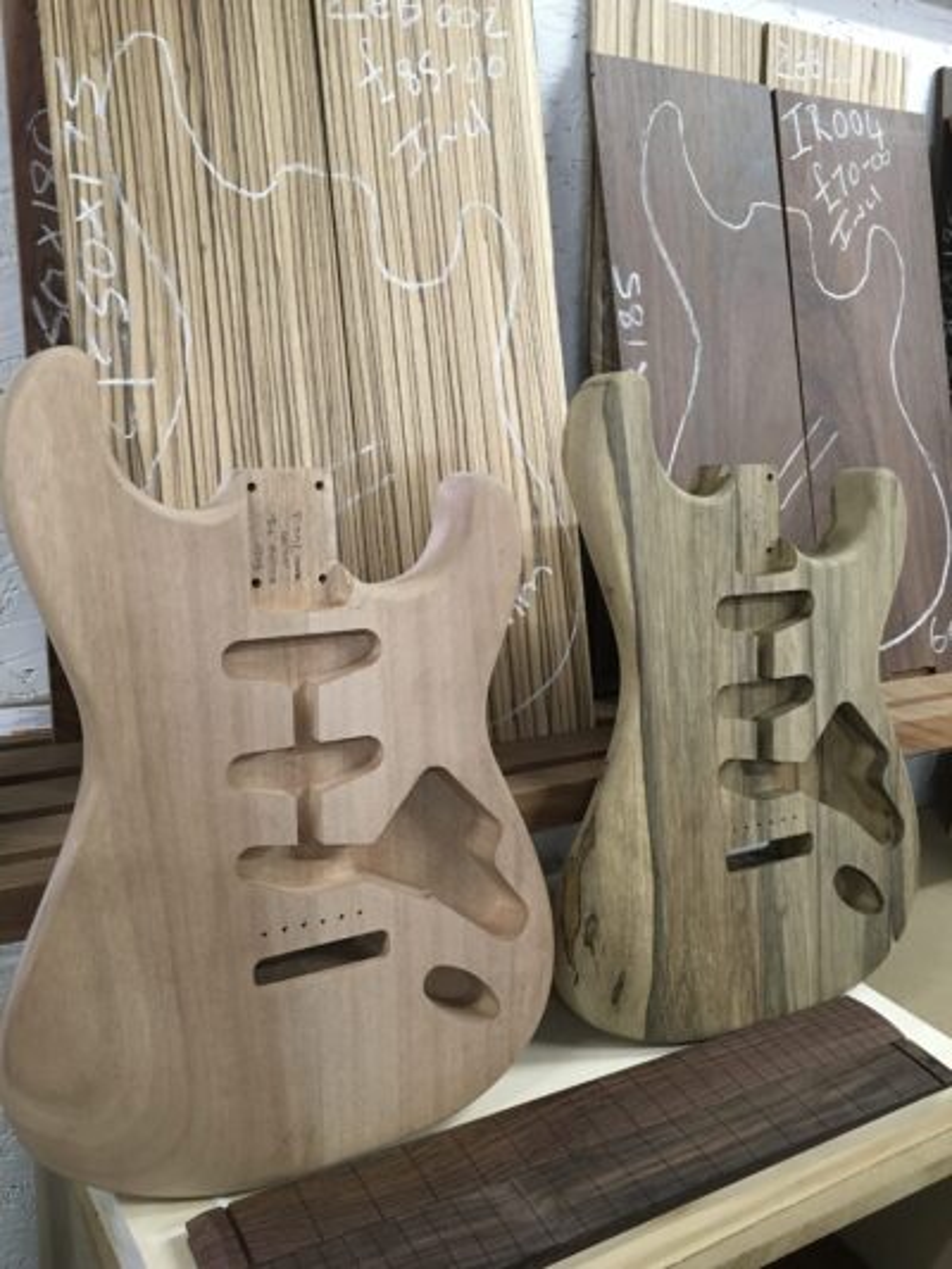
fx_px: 1063
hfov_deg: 48.2
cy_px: 634
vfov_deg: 61.6
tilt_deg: -16.6
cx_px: 476
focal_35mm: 29
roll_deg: -4.1
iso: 160
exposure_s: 1/33
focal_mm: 4.15
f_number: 2.2
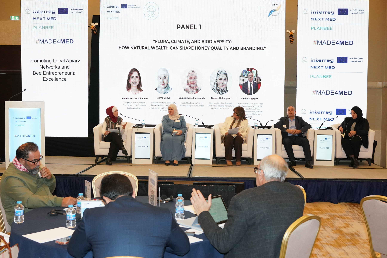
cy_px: 129
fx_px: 451
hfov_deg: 46.4
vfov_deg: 31.9
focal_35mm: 42
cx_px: 194
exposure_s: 1/160
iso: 3200
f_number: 5.6
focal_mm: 28
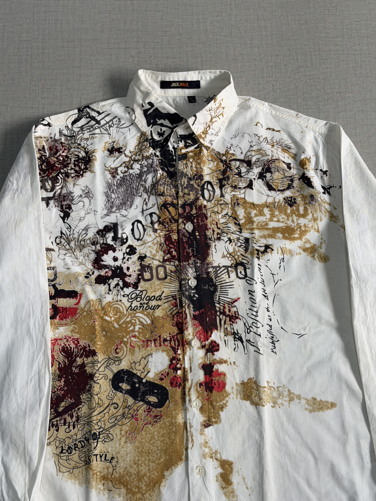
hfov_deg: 29.7
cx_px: 186
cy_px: 250
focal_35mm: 49
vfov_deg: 38.9
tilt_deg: -73.6
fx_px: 710
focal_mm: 6.76
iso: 50
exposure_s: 1/100
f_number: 1.78
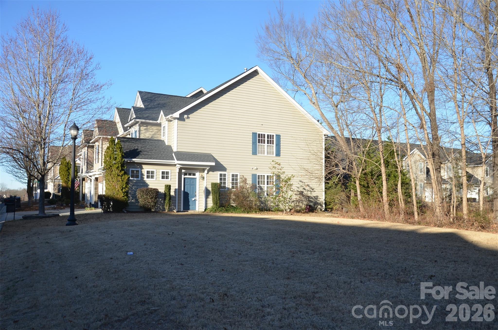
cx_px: 249
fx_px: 435
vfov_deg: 41.5
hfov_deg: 59.6
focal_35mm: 32
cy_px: 165
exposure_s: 1/250
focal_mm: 21
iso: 160
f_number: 8
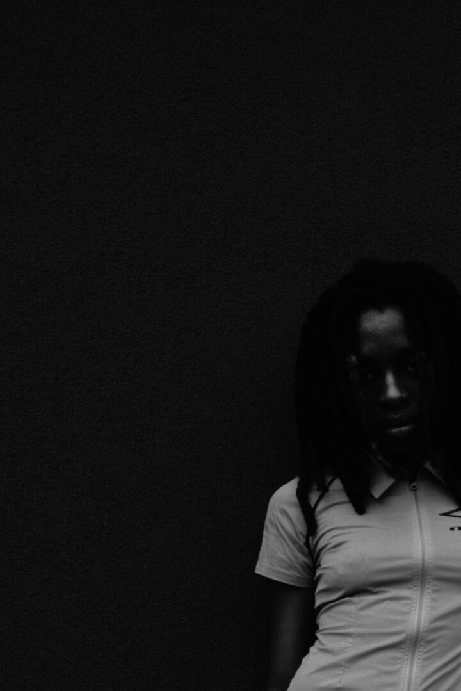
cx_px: 424
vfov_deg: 19.0
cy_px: 801
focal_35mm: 102
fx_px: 1958
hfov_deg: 13.3
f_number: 22
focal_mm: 28.9
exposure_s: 1/180
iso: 640
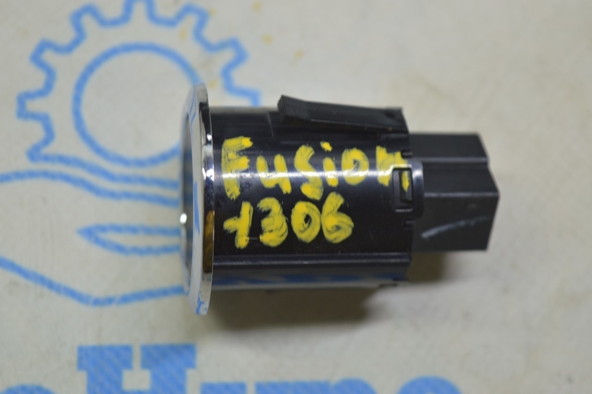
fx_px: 1356
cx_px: 296
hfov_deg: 24.6
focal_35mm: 82
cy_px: 197
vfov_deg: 16.5
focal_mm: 55
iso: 400
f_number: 5.6
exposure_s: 1/25
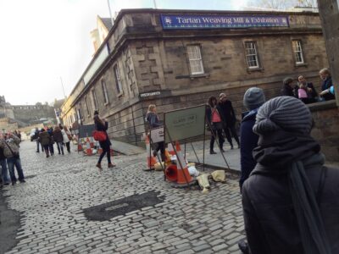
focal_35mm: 35
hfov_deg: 52.6
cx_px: 170
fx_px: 343
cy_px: 127
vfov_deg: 40.7
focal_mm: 4.28
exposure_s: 1/120
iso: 50
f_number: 2.4
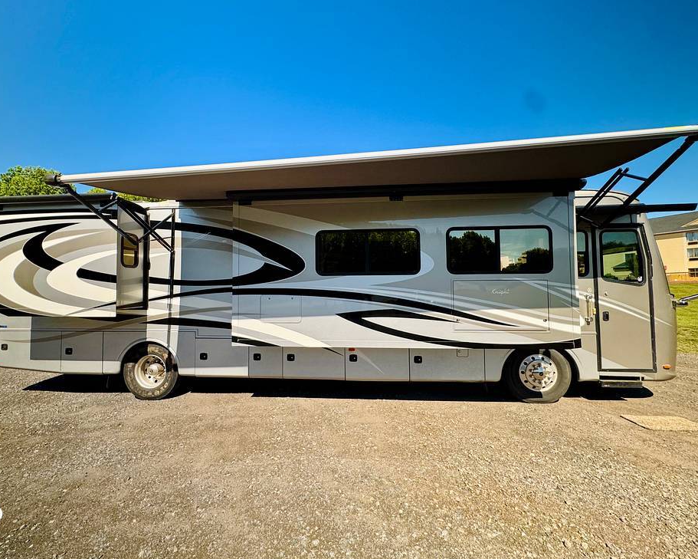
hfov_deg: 96.6
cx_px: 325
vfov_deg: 84.0
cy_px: 275
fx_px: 310
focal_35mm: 15
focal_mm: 2.22
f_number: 2.2
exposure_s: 1/99
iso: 160
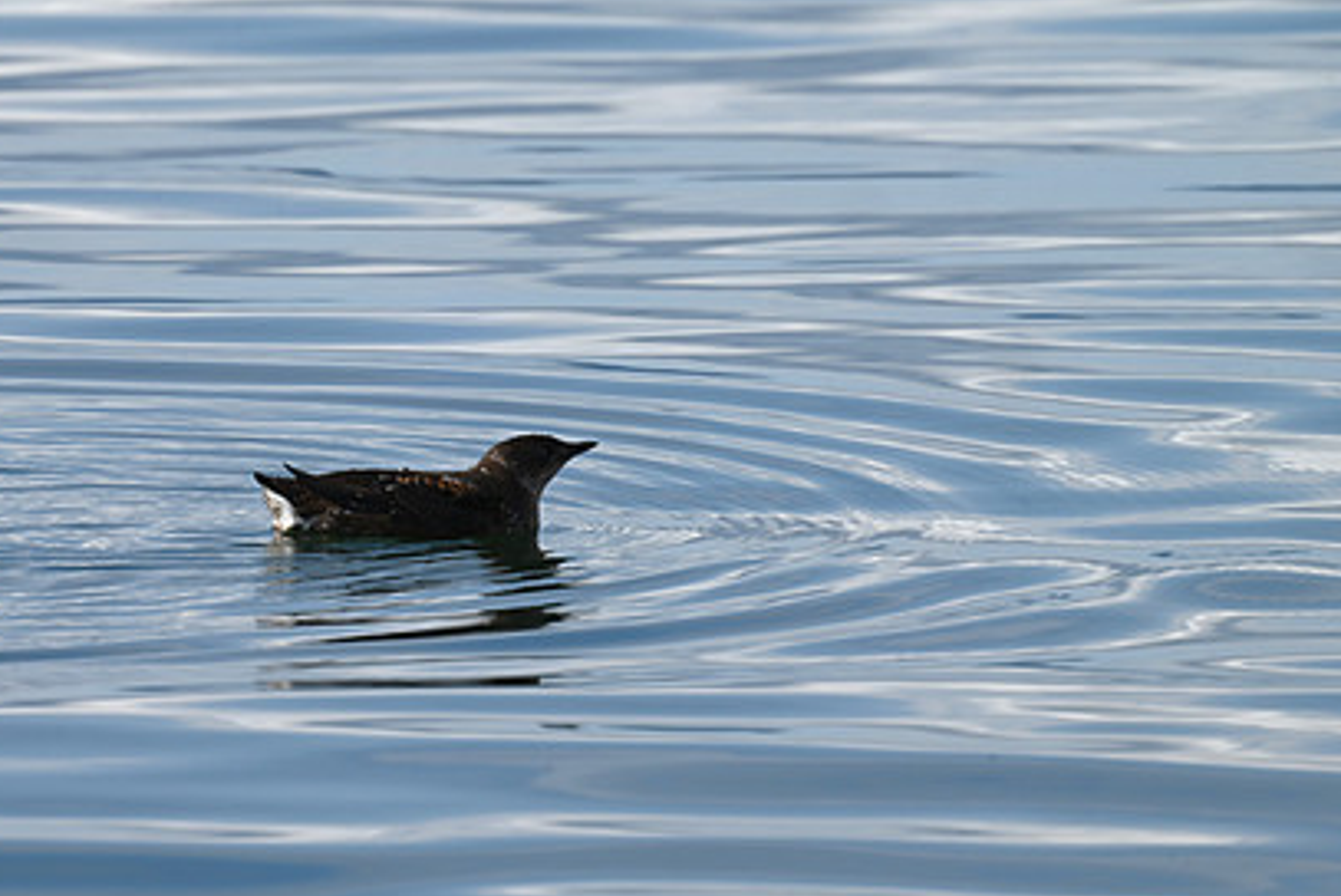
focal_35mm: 1708
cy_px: 334
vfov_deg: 0.8
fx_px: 63666
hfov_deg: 1.2
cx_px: 458
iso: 80
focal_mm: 1200
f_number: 13
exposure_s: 1/160
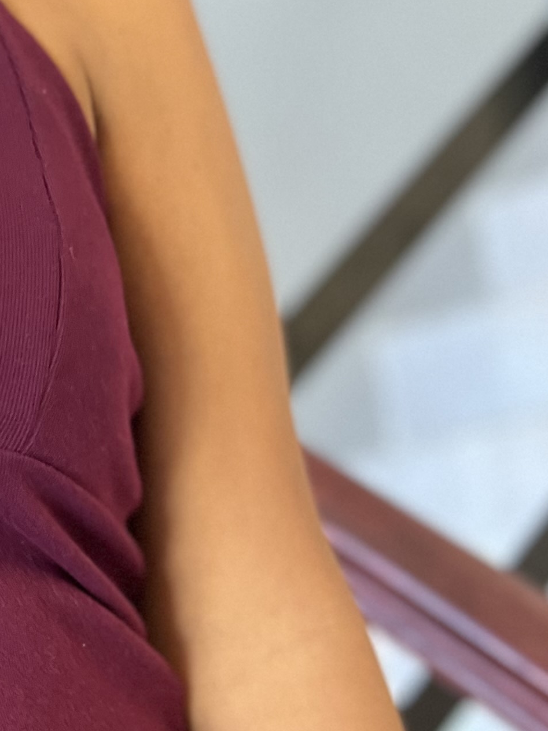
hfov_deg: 16.4
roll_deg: +11.7
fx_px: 1752
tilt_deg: +1.1
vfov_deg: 23.0
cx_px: -238
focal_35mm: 83
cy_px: 651
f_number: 1.5
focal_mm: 5.7
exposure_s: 1/50
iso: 400
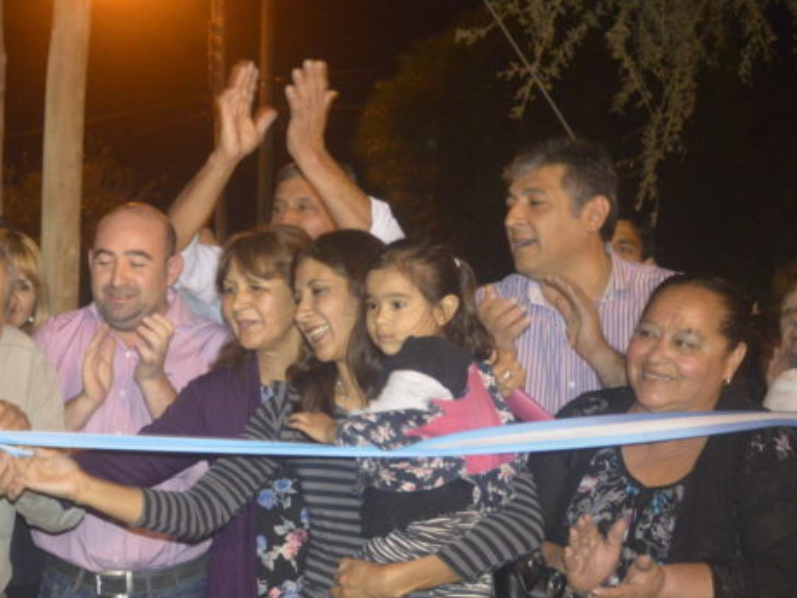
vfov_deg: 22.7
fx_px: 1474
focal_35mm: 64
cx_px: -31
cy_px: 459
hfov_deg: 28.1
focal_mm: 20
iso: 2000
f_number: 3.5
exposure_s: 1/30
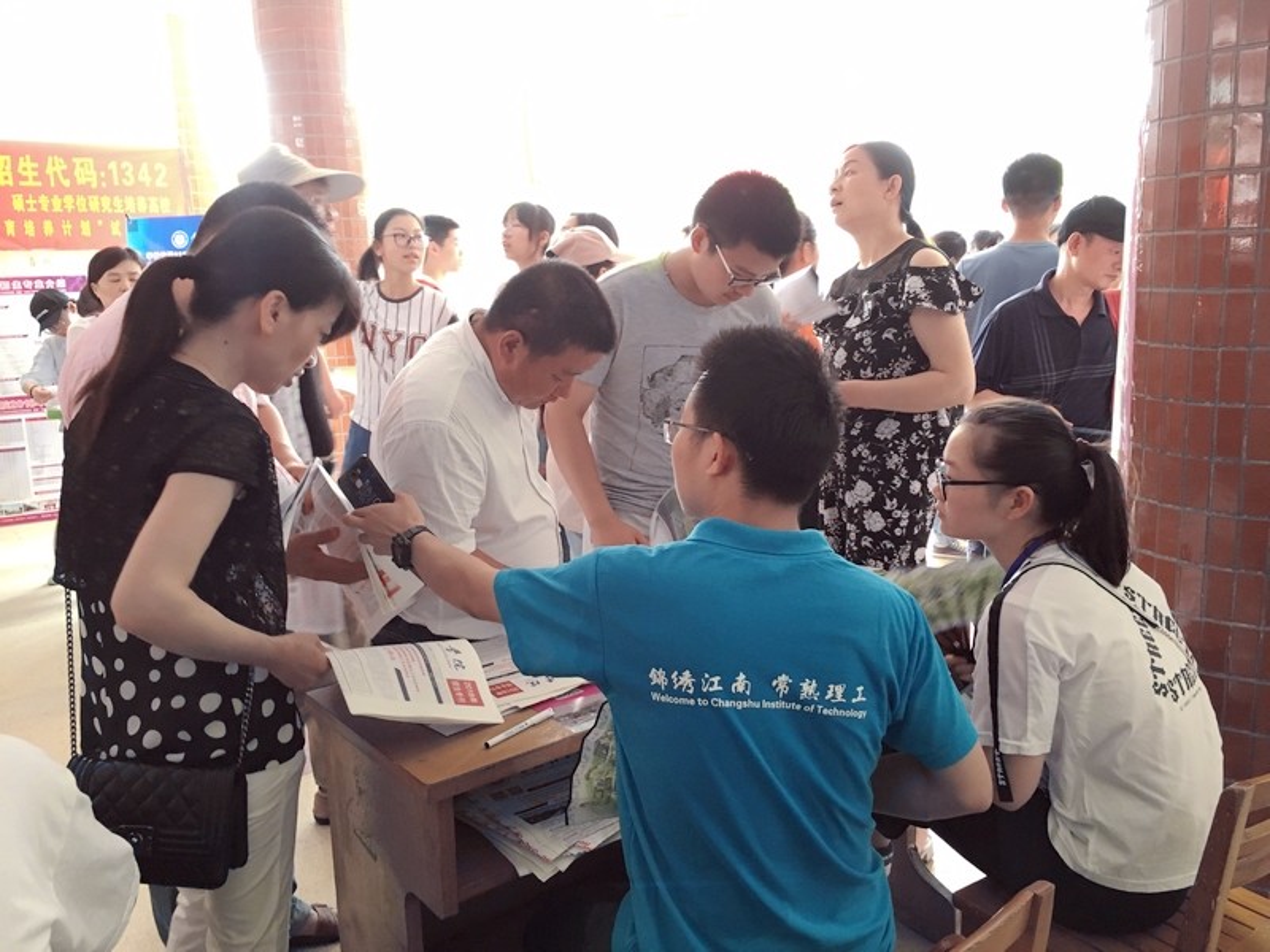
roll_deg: +2.0
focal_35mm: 29
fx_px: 1064
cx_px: 635
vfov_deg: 48.2
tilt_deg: -10.2
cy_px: 476
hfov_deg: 61.7
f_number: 2.2
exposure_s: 1/33
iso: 160
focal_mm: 4.15
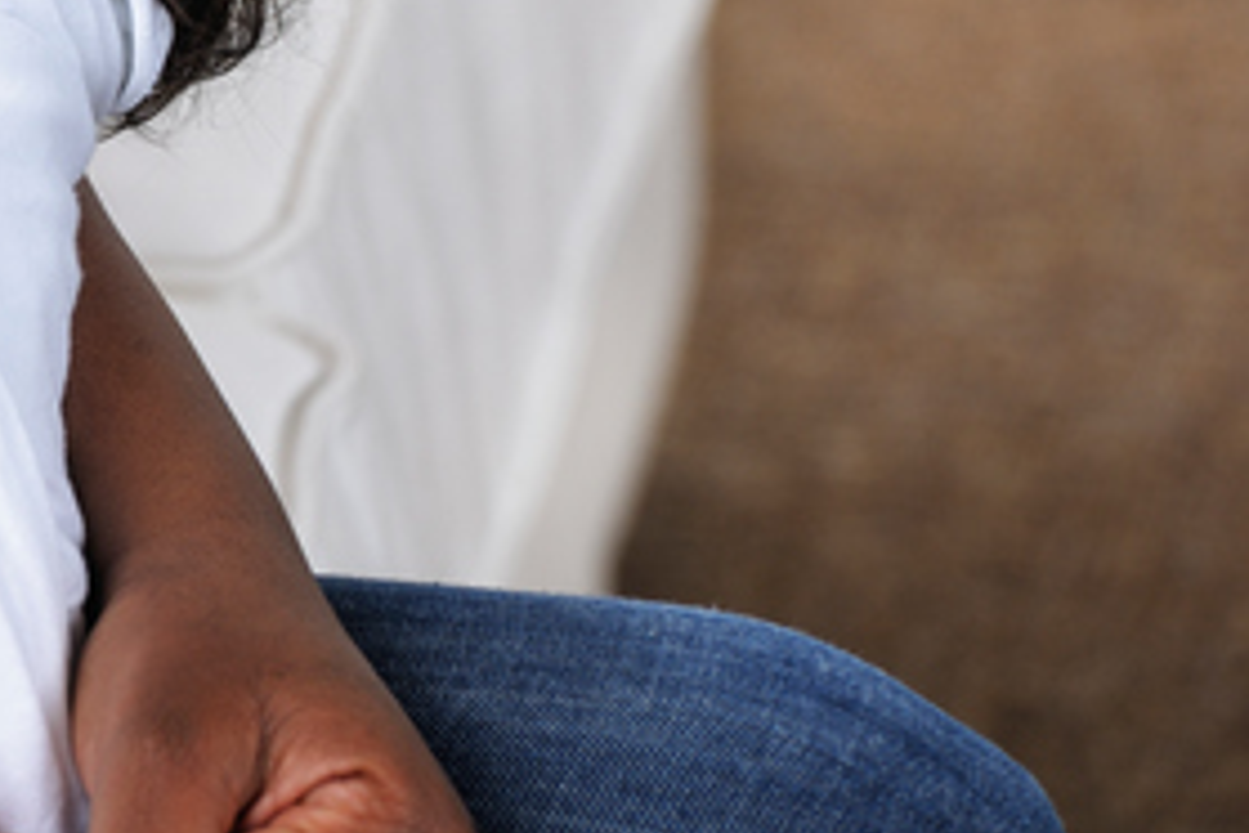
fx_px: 18005
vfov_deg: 2.6
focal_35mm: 519
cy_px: -231
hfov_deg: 4.0
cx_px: -197
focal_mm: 200
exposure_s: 1/160
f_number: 5.6
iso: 100
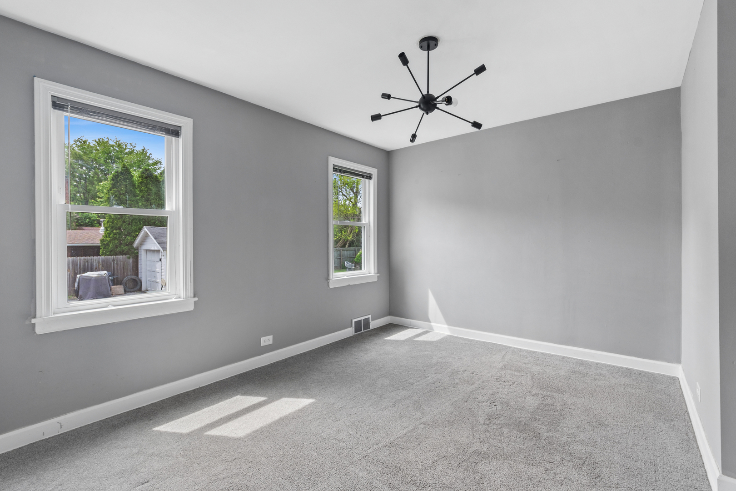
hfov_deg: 100.4
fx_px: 307
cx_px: 368
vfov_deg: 77.3
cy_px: 246
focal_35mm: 15
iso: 250
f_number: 8
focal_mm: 10
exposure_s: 1/40
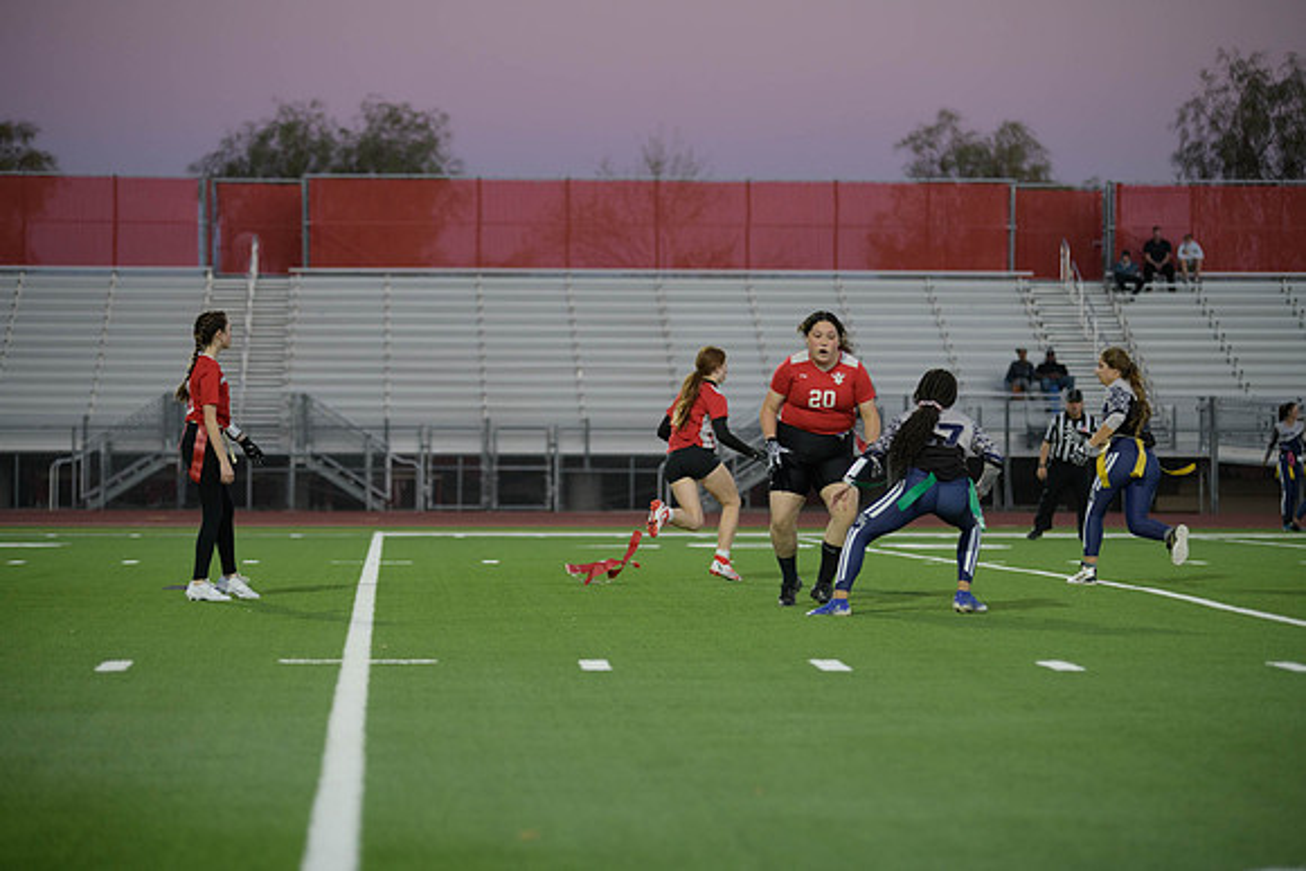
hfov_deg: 17.1
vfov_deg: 11.4
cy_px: 436
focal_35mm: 120
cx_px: 653
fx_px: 4354
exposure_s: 1/640
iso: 1250
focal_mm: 120
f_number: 2.8
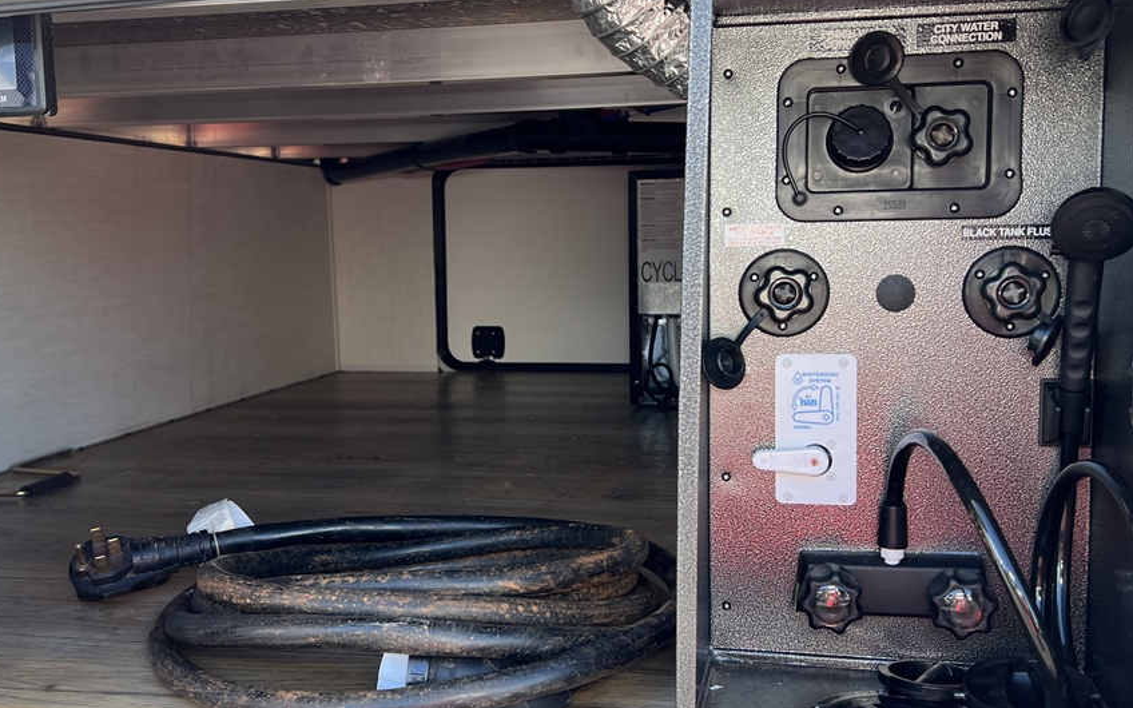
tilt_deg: -6.8
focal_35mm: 39
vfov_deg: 32.8
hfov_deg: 50.3
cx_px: 526
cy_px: 362
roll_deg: +2.9
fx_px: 1204
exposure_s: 1/205
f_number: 1.5
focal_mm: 5.7
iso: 50
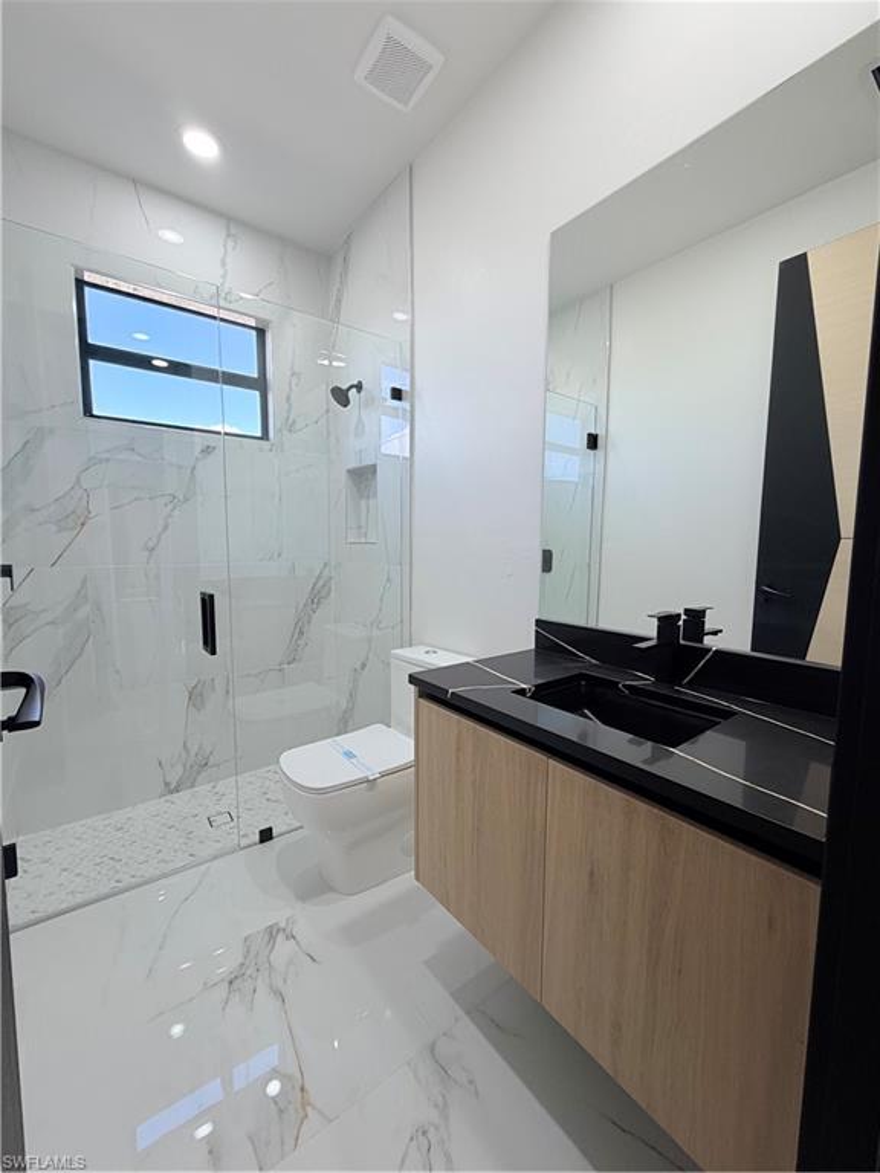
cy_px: 586
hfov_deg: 85.7
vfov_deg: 102.1
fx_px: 475
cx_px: 440
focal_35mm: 14
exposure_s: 1/120
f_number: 2.2
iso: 80
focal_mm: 2.22
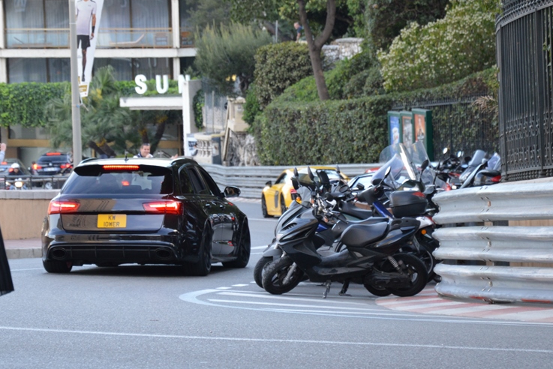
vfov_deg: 6.7
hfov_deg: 10.1
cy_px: 183
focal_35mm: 204
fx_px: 3135
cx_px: 240
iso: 640
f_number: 5.6
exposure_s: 1/125
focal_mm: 98
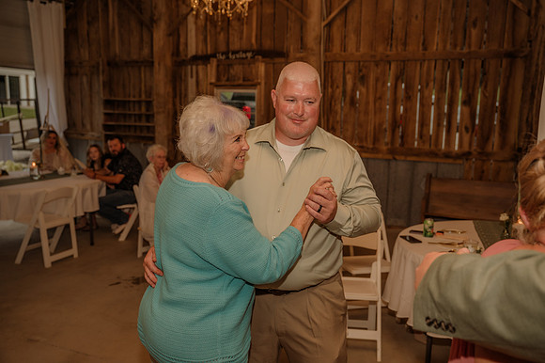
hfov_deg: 56.5
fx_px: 507
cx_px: 272
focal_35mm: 34
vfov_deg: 39.4
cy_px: 182
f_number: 4
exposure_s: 1/200
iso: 320
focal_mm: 33.5
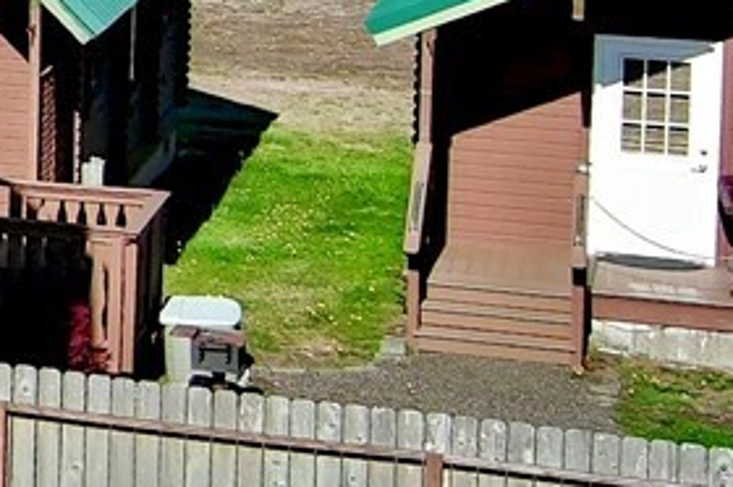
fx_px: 3579
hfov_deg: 9.4
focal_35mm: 176
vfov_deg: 7.6
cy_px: -263
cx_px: -1420
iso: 100
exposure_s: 1/2079
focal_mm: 10.57
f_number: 2.8
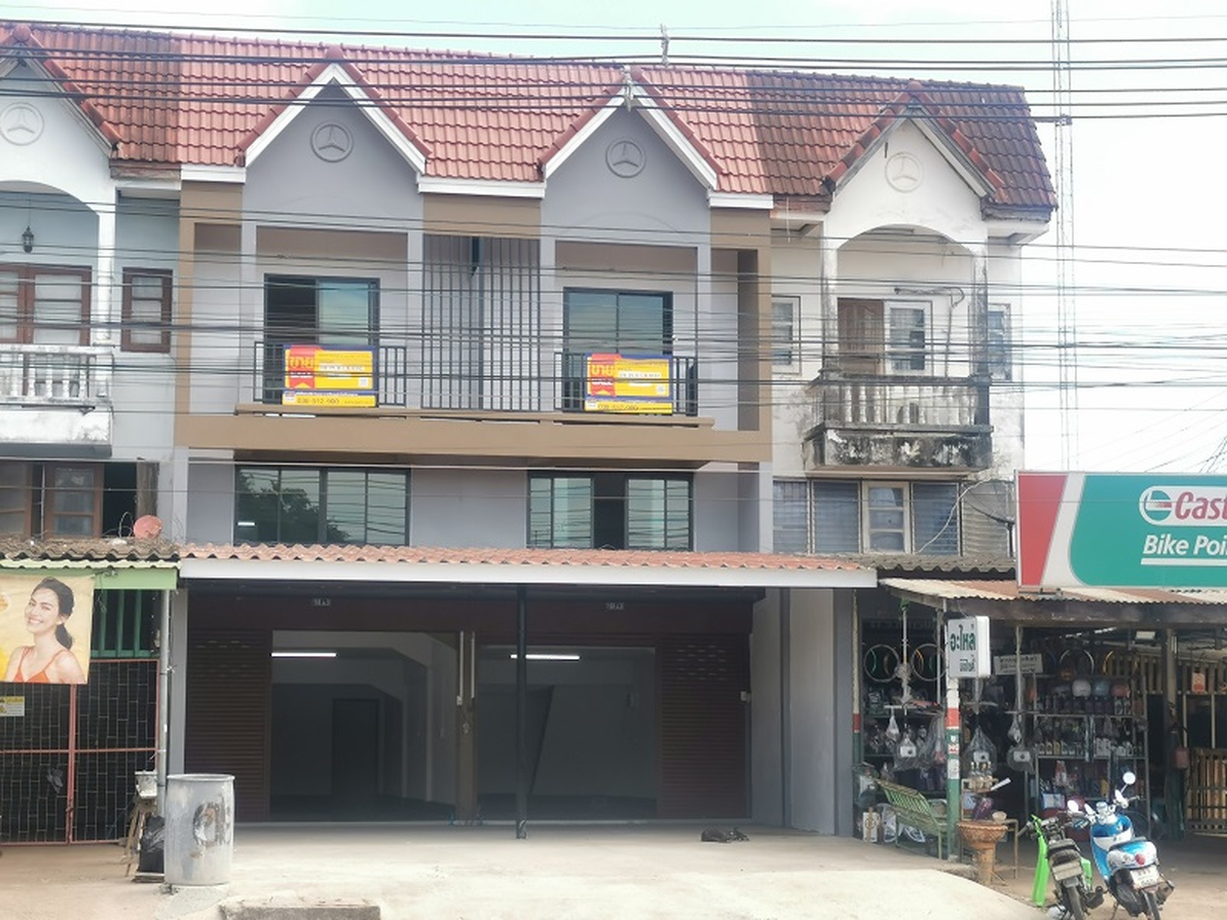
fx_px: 2269
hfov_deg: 30.3
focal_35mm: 64
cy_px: 460
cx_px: 614
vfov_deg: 22.9
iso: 50
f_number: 1.8
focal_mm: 5.58
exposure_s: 1/774
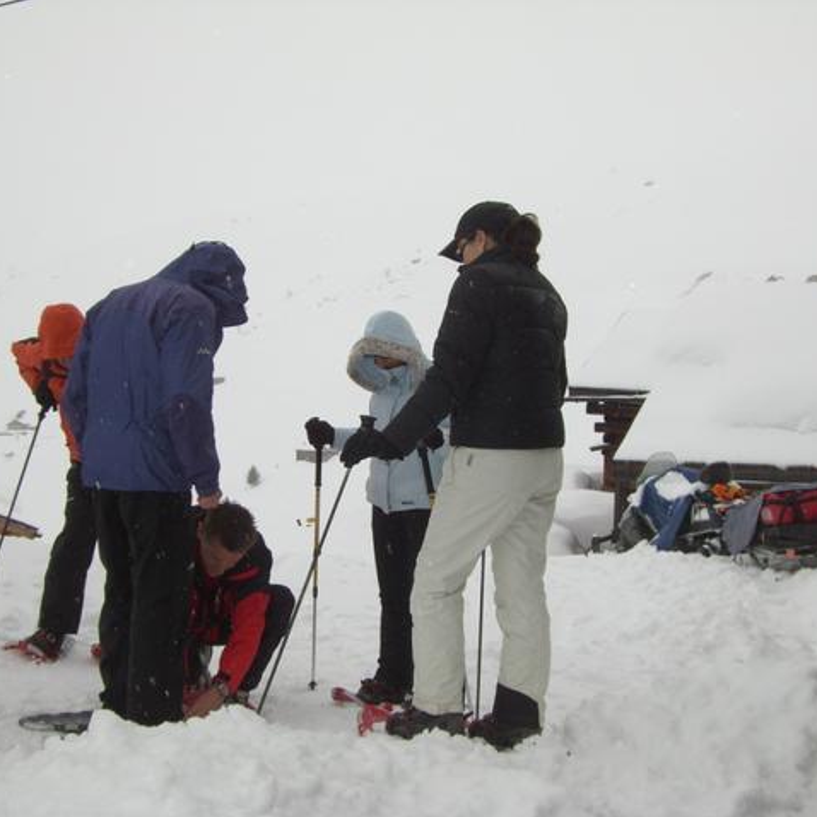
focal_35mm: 45
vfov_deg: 37.6
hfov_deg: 37.5
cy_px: 408
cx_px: 429
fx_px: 1202
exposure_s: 1/800
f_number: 4.3
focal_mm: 6.2
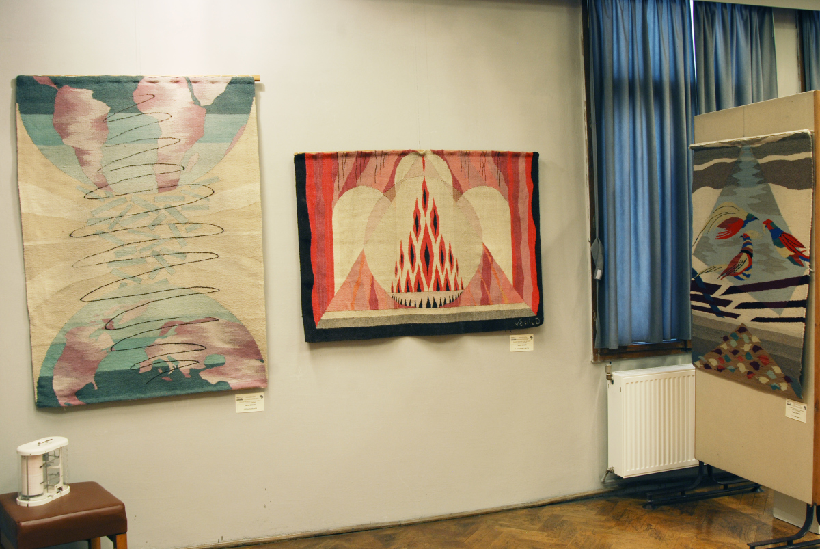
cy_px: 274
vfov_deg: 37.0
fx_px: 821
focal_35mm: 36
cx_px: 410
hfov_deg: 53.1
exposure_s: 1/2
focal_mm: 24
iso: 160
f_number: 9
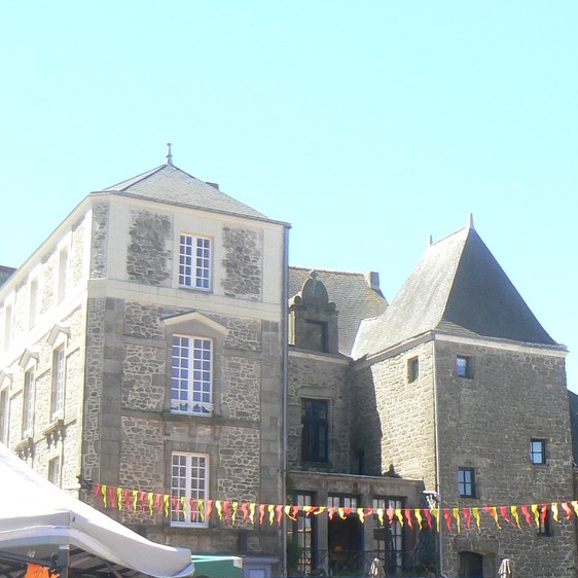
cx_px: 511
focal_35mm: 68
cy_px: 372
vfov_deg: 25.3
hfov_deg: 24.7
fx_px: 1285
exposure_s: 1/400
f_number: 3.6
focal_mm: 6
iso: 100
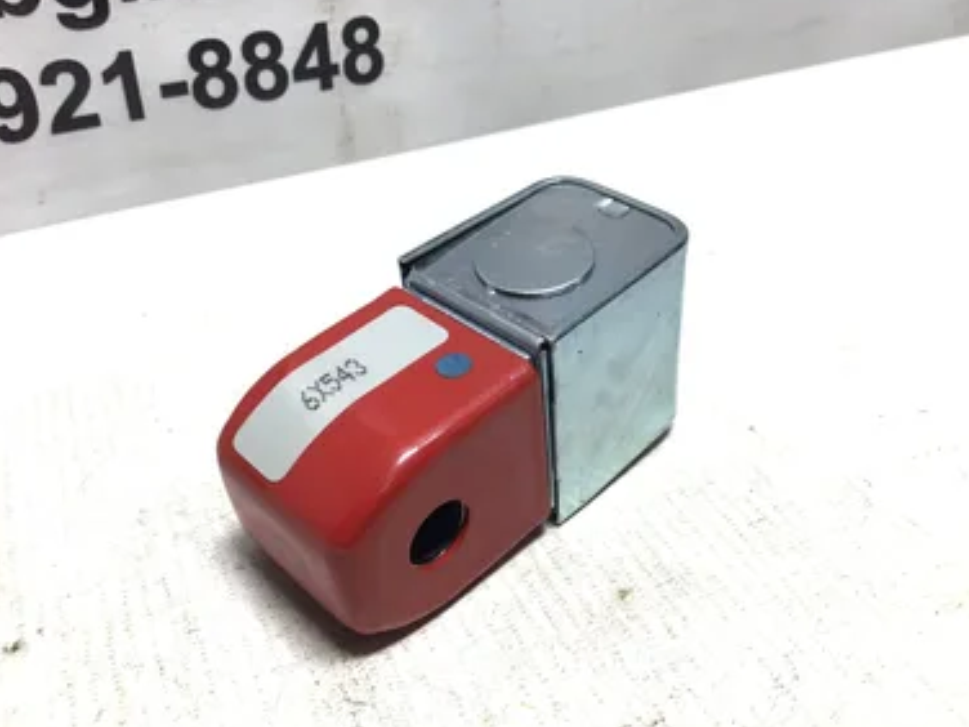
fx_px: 924
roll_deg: -0.1
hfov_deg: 55.3
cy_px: 348
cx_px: 469
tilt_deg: -35.5
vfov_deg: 42.9
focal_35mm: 33
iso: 32
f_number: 2.4
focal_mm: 3.3
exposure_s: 1/120
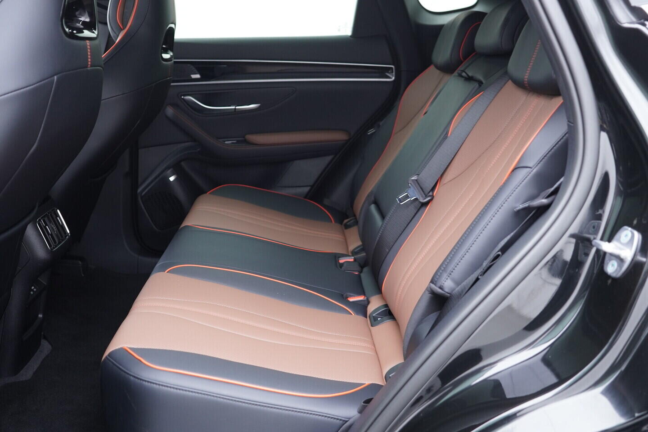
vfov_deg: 36.9
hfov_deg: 53.1
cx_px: 324
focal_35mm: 36
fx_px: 648
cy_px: 216
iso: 640
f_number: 2.8
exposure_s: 1/40
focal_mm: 24
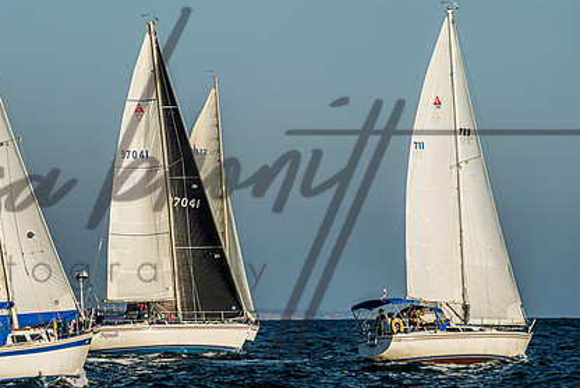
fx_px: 4724
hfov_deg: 7.0
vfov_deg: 4.7
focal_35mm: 293
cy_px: 126
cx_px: 195
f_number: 6.3
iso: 100
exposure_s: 1/1250
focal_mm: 165
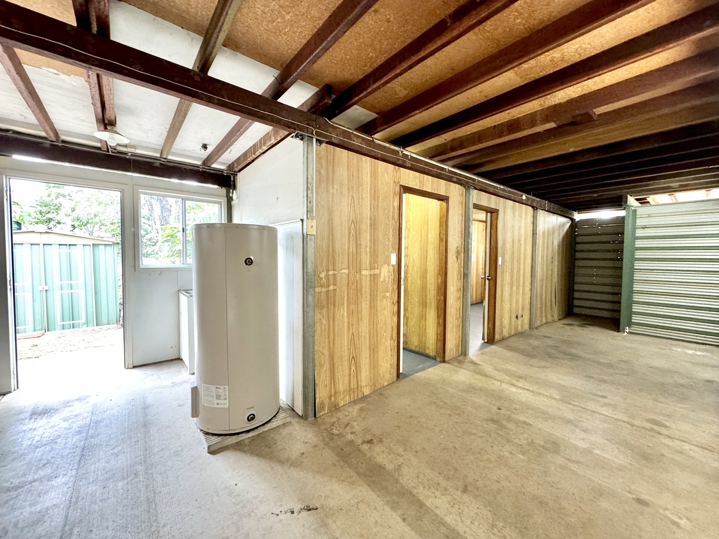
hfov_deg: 102.1
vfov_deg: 85.7
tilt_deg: -2.8
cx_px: 360
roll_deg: -0.1
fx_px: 291
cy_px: 270
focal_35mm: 14
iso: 640
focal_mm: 2.22
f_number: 2.2
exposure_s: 1/50
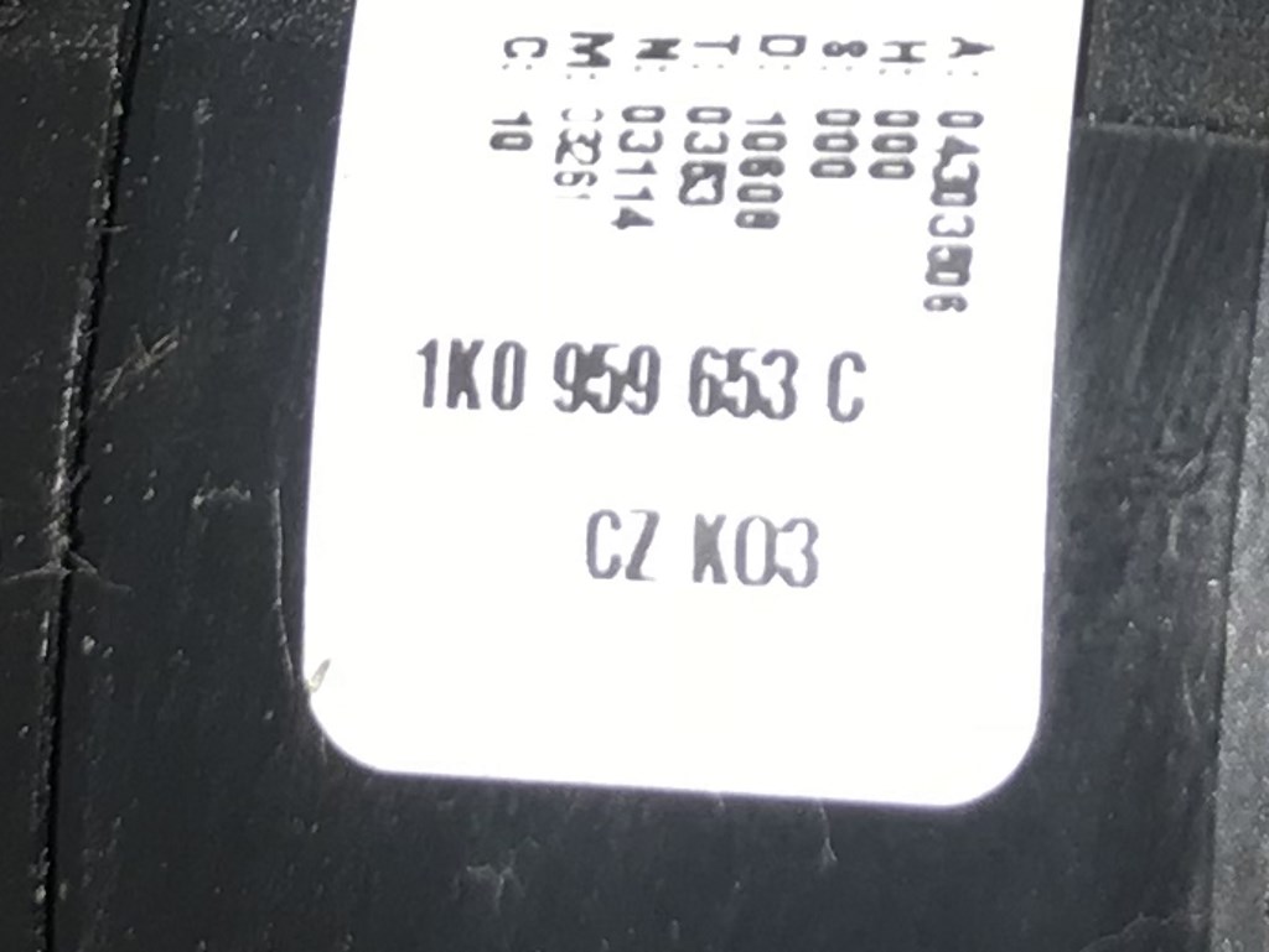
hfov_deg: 63.4
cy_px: 476
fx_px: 1027
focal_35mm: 28
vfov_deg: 49.8
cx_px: 634
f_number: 1.8
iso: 20
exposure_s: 1/112
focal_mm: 3.99
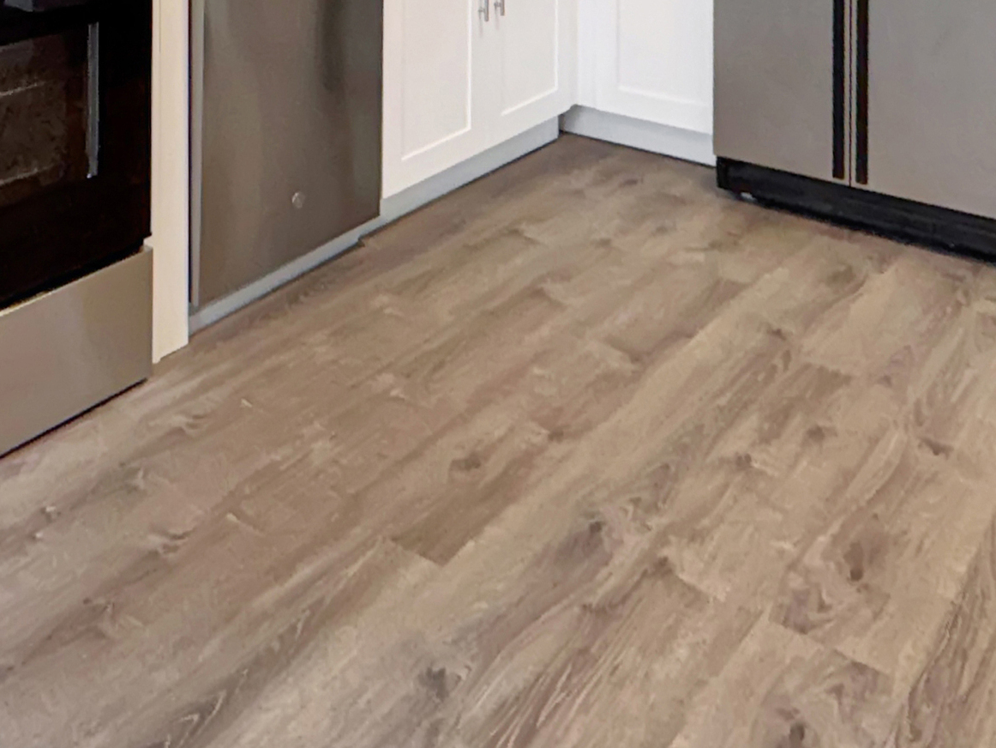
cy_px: 88
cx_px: 429
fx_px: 1065
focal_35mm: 37
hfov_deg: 50.0
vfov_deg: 36.5
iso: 80
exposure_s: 1/120
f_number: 2.2
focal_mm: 2.22
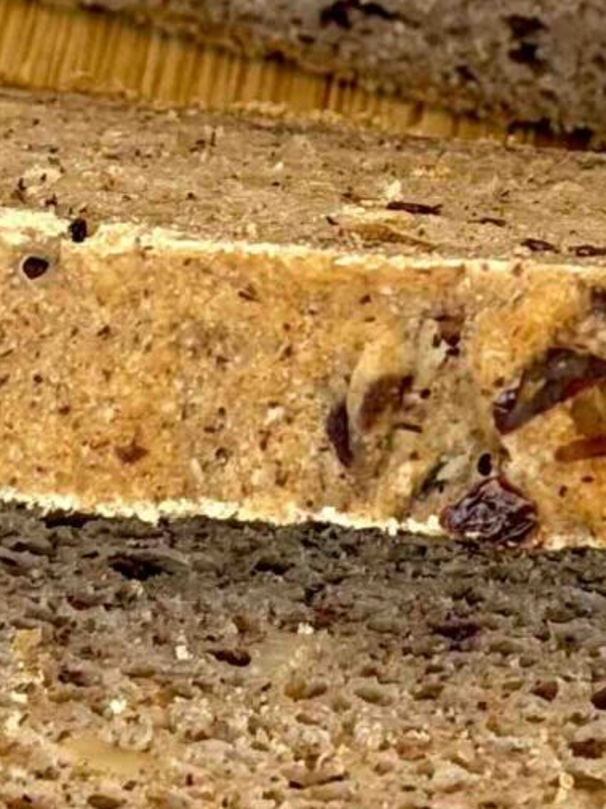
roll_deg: +2.1
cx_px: 454
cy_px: 11
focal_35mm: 243
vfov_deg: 8.1
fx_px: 5677
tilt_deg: -35.1
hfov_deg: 6.1
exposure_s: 1/124
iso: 50
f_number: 1.78
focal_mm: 6.76
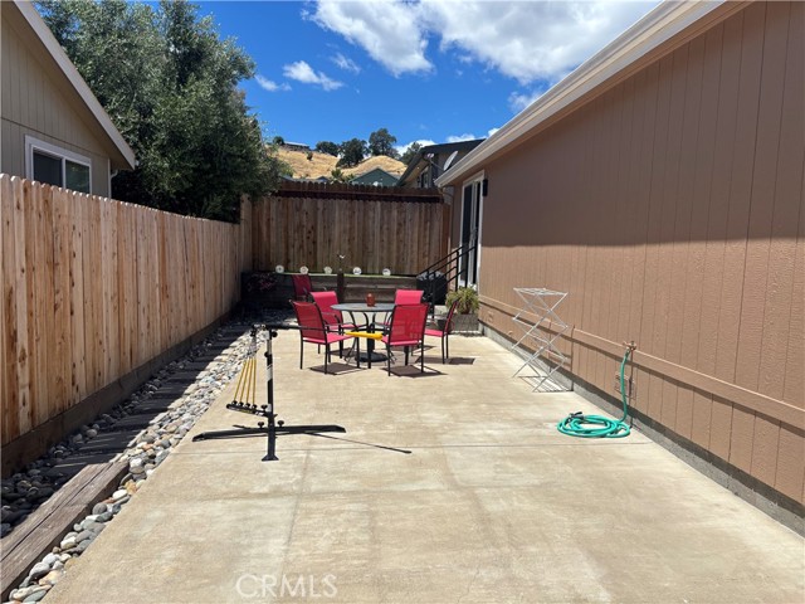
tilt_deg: -5.4
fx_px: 605
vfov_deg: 53.1
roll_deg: -1.7
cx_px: 402
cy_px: 302
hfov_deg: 67.3
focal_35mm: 26
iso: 50
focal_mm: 5.96
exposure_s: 1/4425
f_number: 1.6
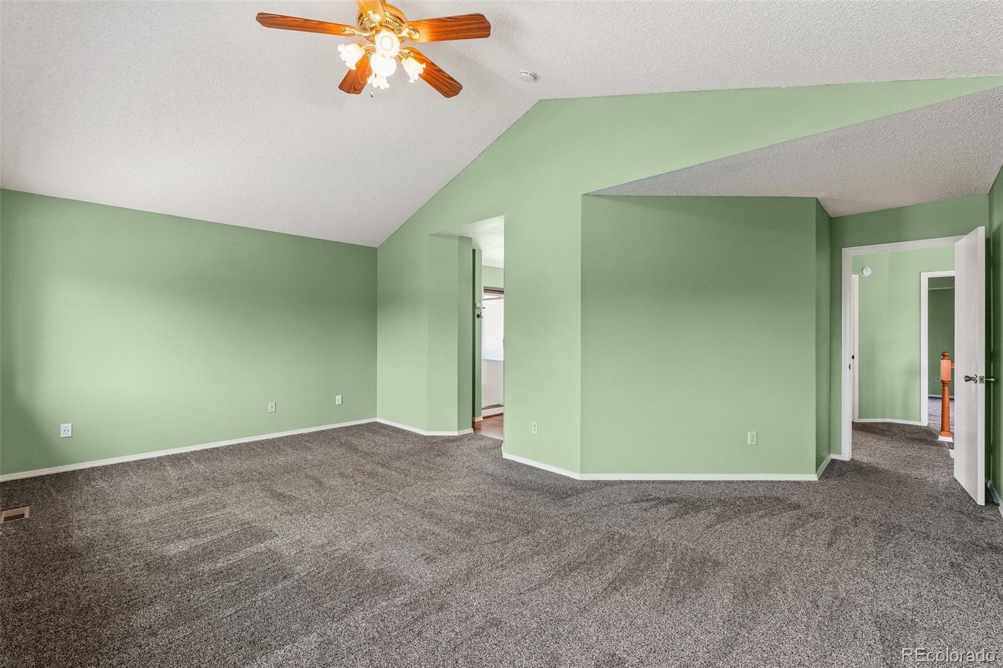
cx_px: 502
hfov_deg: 100.4
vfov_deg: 77.3
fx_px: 418
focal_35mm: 15
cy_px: 334
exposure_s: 1/15
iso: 320
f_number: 9
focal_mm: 10
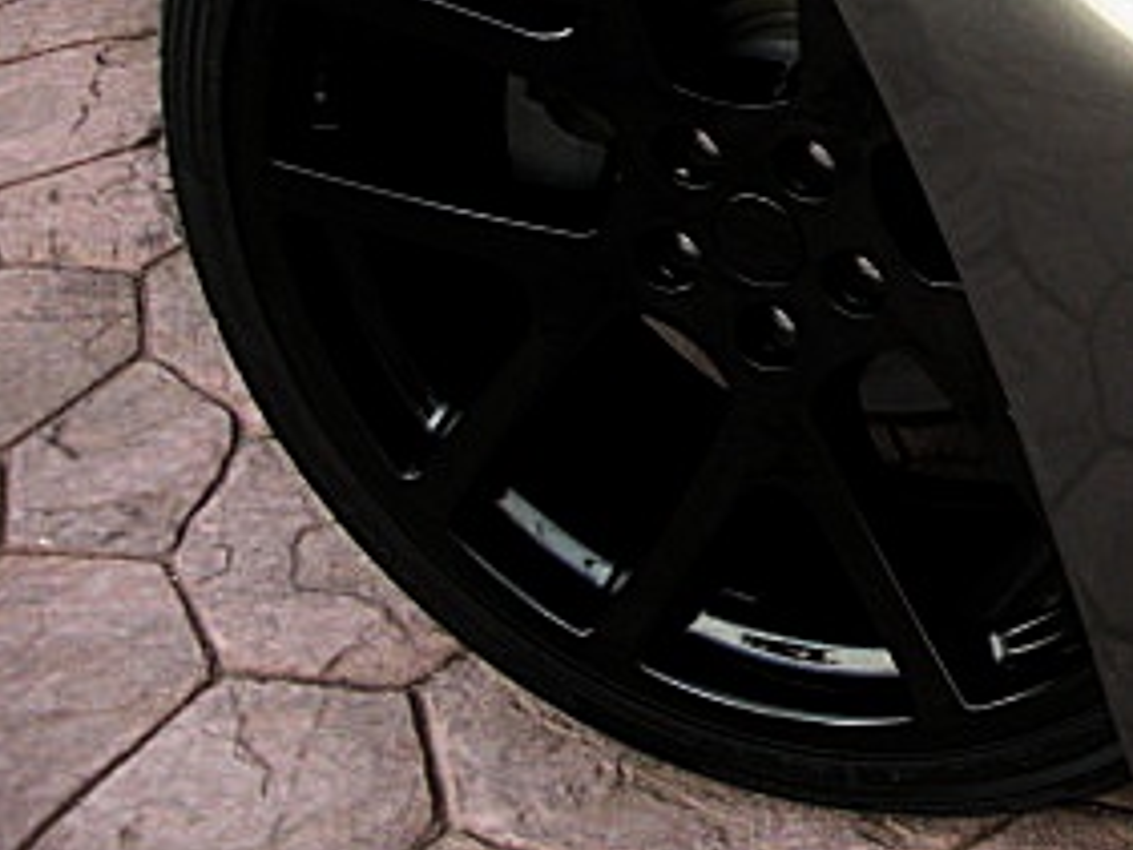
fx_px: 2685
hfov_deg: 22.7
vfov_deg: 17.6
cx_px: 1189
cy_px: -4
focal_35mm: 82
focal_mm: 6.3
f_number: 2.8
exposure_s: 1/125
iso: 100
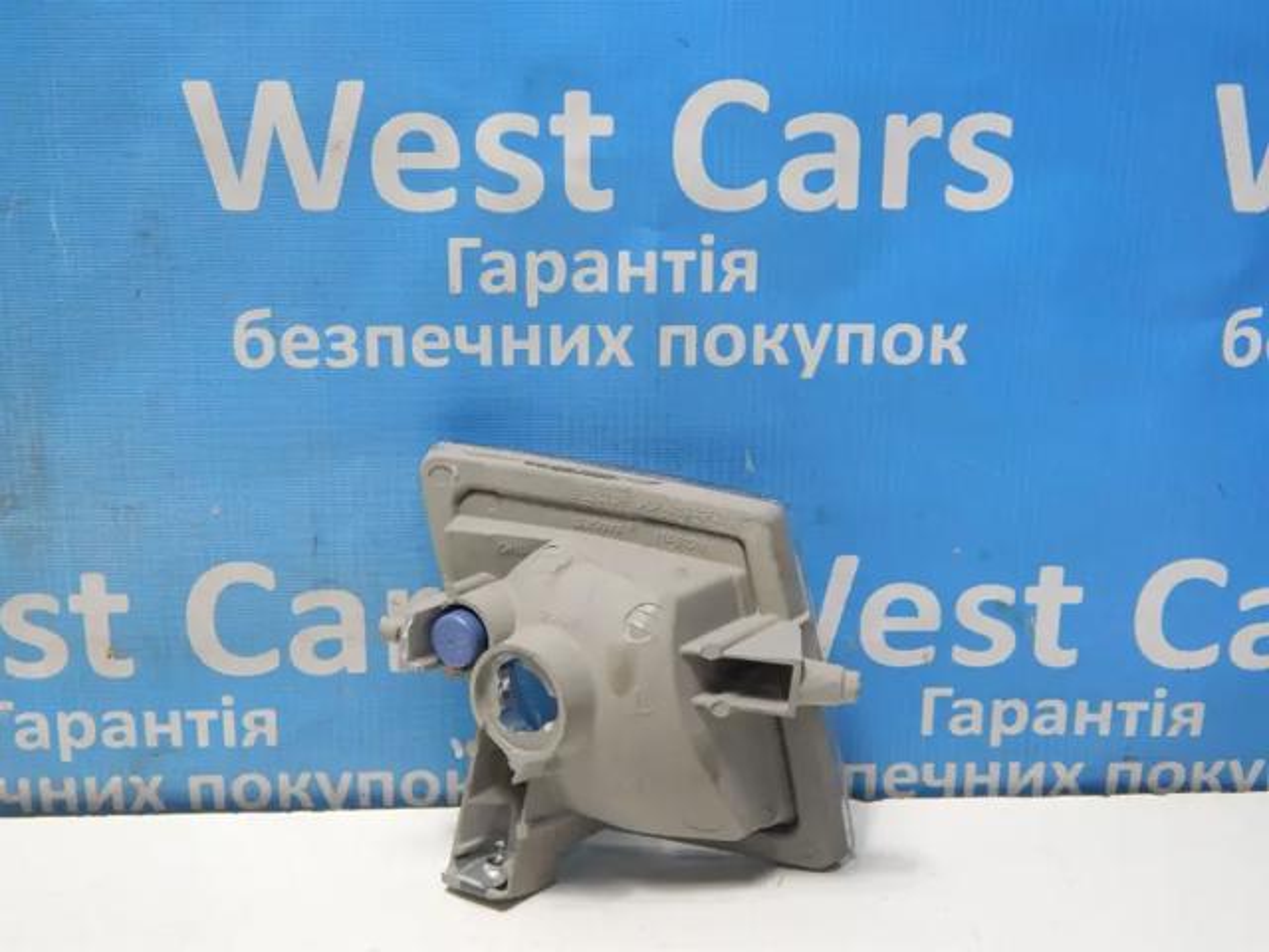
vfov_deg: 26.6
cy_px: 476
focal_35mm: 55
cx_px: 634
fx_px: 2016
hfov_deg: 34.9
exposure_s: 1/40
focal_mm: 9.7
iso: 400
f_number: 3.8
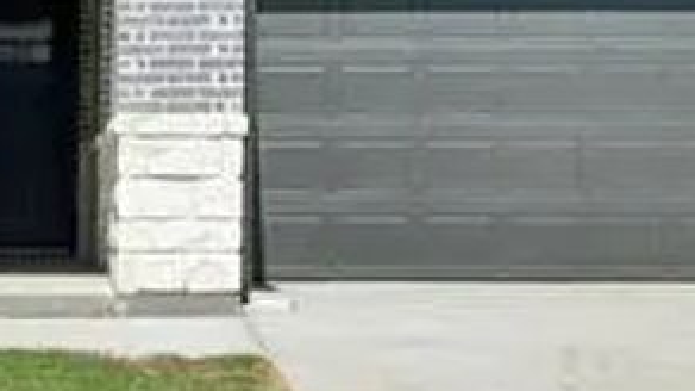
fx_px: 1621
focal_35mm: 88
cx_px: -24
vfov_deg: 12.9
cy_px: -222
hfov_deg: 23.1
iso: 400
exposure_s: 1/1600
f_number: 8
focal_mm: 24
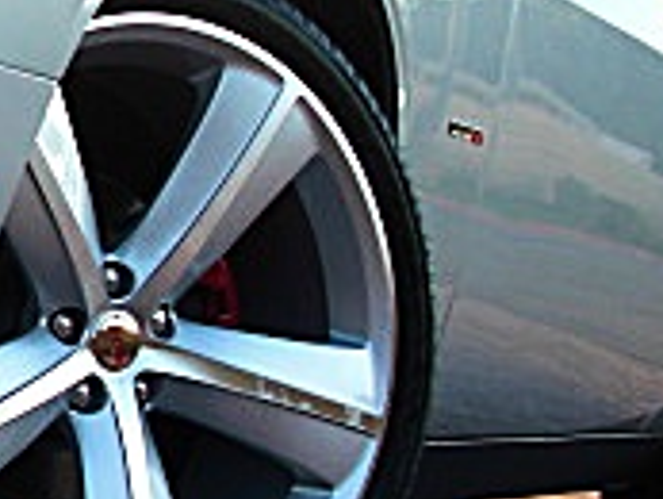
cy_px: 142
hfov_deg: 13.9
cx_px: -345
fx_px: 2549
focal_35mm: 133
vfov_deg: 11.1
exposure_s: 1/100
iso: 50
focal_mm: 6.3
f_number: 2.8
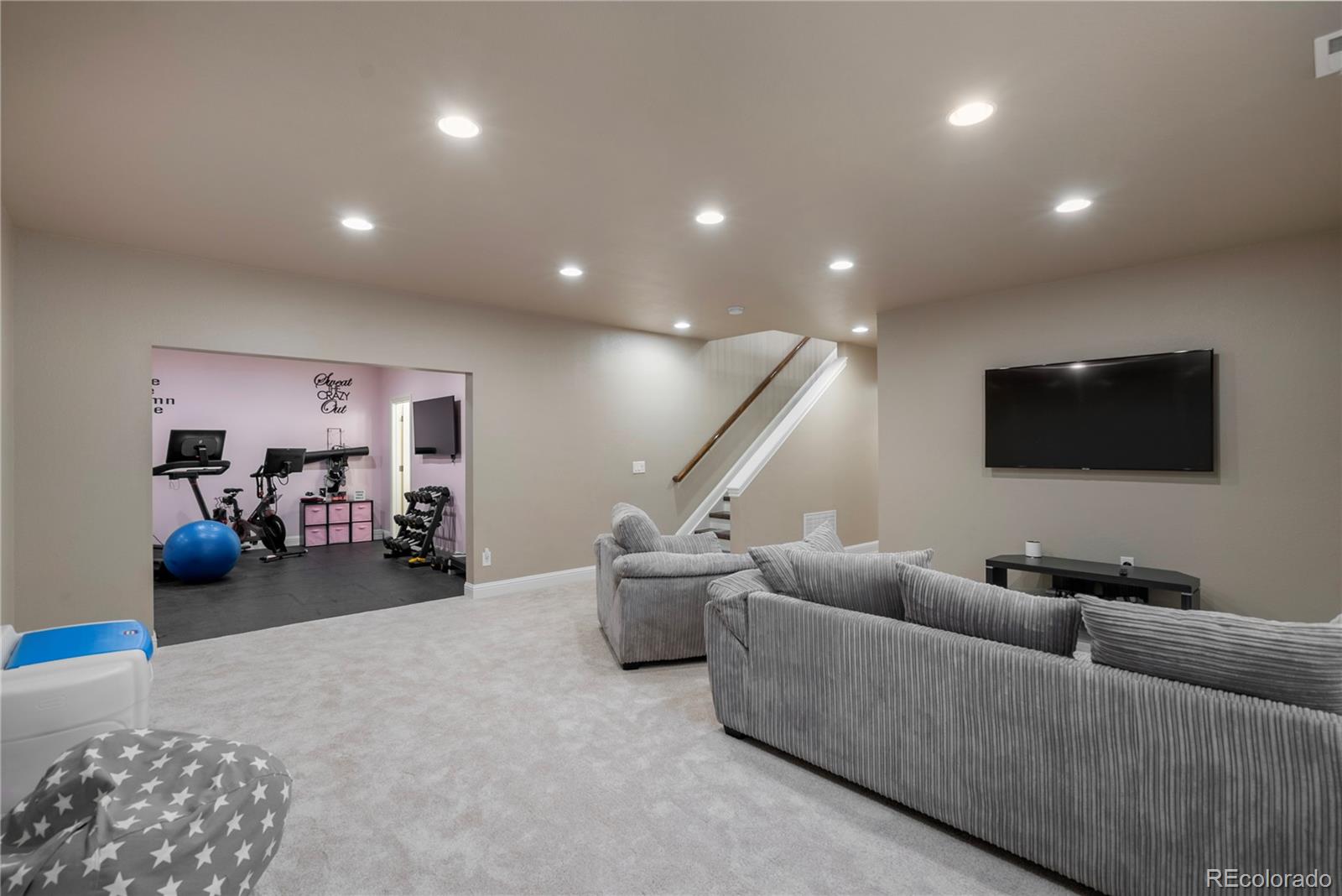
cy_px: 448
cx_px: 671
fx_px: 597
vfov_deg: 73.8
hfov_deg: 96.7
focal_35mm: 16
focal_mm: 16
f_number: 8
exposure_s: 6
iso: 100
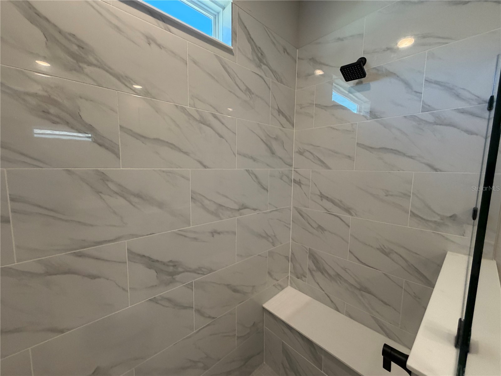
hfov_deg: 102.1
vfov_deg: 85.7
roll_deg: -1.9
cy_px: 188
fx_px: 203
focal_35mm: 14
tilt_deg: -6.4
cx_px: 250
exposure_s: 1/120
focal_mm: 2.22
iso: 250
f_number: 2.2
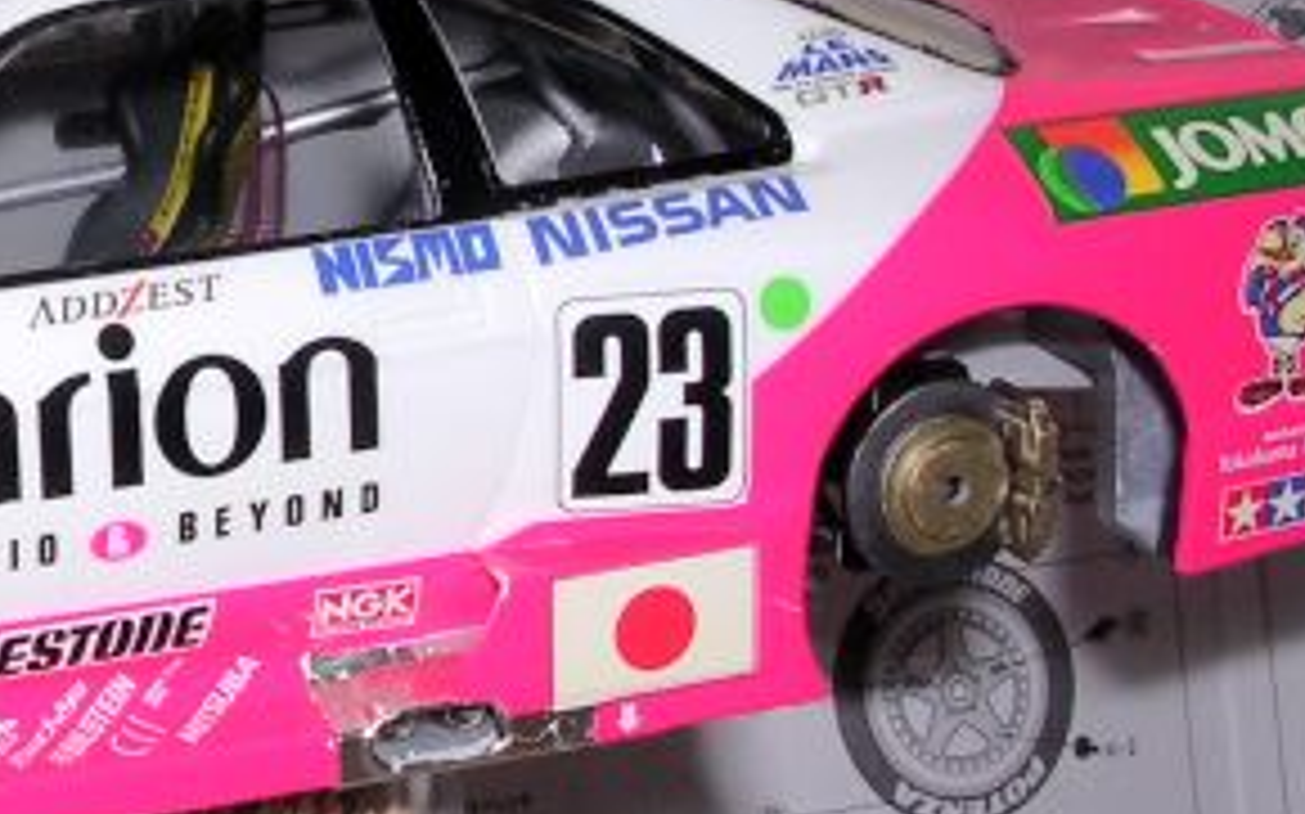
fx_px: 3164
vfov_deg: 14.6
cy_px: 288
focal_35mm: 89
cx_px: 54
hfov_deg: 22.6
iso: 100
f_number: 5.6
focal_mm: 5.8
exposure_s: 1/60.1
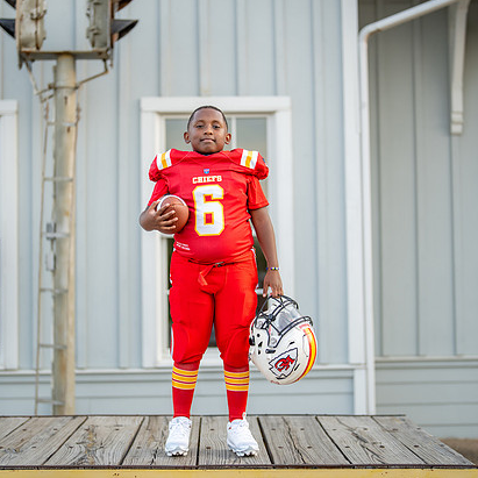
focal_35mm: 67
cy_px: 238
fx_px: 1047
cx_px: 222
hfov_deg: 25.7
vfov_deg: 25.7
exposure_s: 1/1250
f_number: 1.2
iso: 200
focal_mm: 50
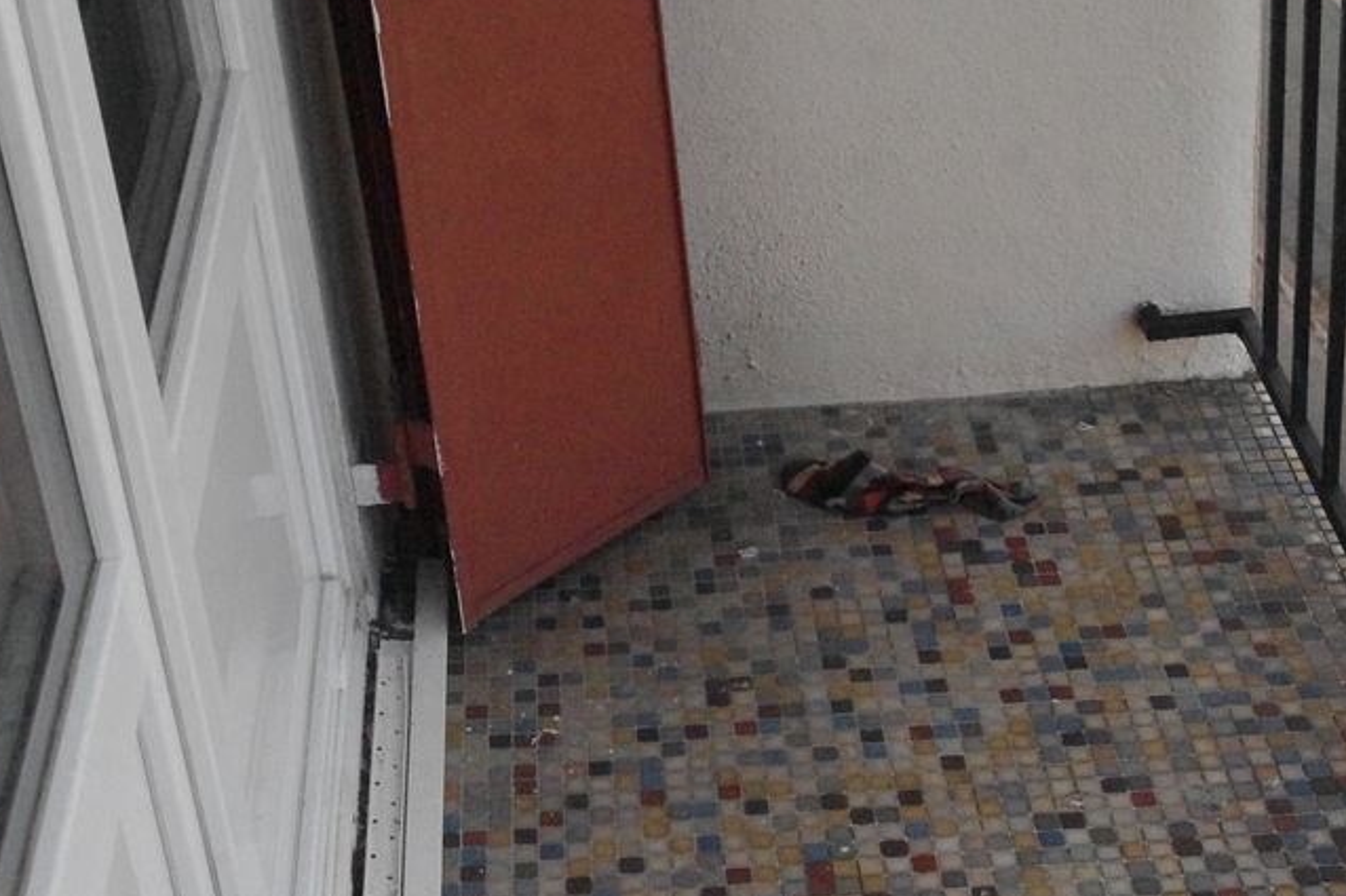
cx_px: 618
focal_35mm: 72
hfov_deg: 28.1
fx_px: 2691
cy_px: 363
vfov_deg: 18.9
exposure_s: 1/3000
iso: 6400
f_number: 6.7
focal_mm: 30.63
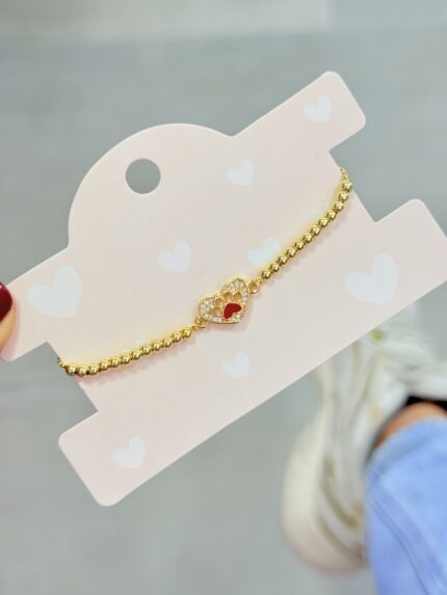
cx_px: 224
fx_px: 826
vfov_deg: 39.6
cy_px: 298
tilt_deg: -56.3
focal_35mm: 48
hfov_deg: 30.3
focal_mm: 6.76
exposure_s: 1/60
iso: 64
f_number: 1.78
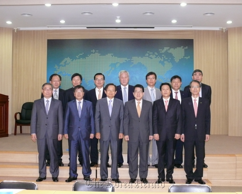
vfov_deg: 36.5
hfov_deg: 44.8
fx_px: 294
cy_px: 97
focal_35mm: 41
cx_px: 124
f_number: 2.8
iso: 400
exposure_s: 1/30
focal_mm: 8.1
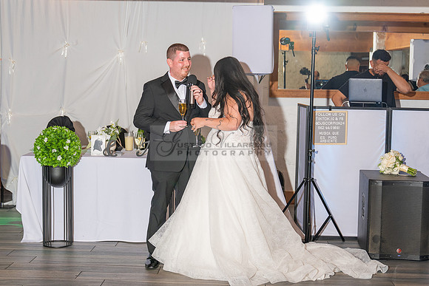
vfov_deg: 22.8
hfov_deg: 33.6
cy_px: 130
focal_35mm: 60
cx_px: 214
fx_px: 710
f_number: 3.5
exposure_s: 1/200
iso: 800
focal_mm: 51
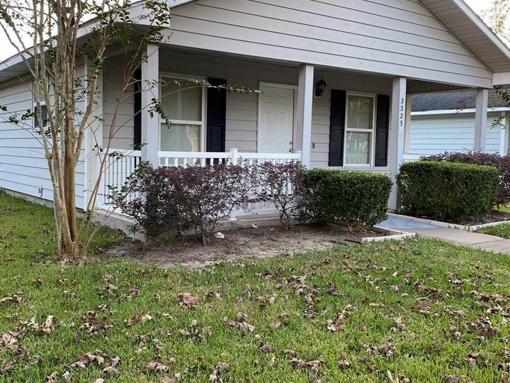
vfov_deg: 38.7
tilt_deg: -2.7
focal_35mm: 37
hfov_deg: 49.9
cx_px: 210
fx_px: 545
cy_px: 179
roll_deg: -1.4
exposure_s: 1/121
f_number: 1.8
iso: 50
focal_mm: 4.25
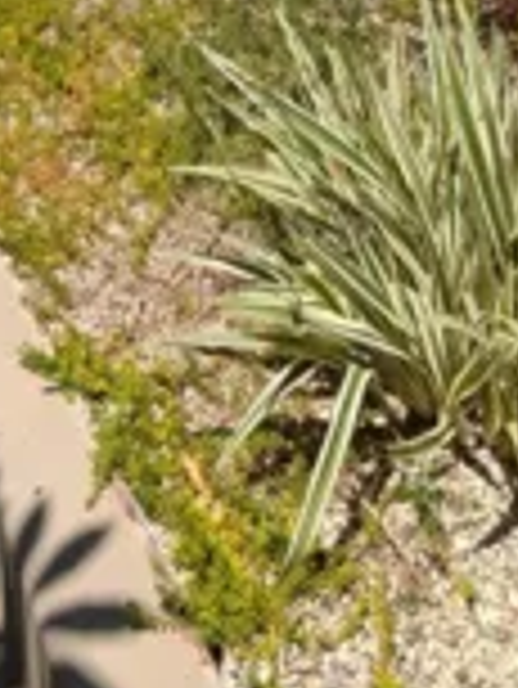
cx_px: 162
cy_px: -472
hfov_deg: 32.6
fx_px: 877
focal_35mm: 44
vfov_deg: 24.6
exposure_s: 1/2924
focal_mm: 2.02
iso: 54
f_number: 1.7
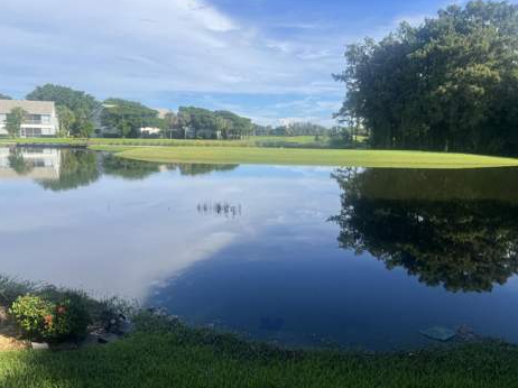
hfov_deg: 65.3
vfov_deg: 51.3
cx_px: 267
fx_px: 404
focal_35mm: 27
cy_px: 193
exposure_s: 1/3257
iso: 50
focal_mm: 5.7
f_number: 1.5
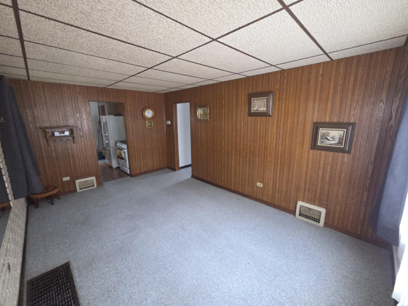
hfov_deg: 106.2
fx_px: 153
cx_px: 204
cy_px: 153
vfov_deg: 89.9
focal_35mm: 13
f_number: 2.2
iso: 400
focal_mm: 2.2
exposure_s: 1/30
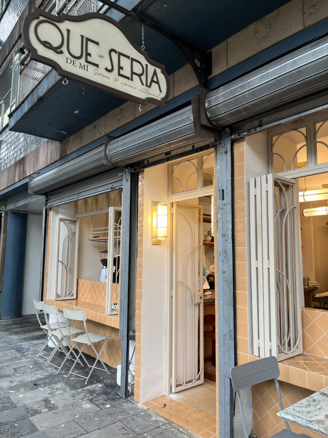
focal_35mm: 26
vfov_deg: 67.3
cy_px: 219
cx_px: 164
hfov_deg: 53.1
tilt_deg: +6.2
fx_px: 328
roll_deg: +0.2
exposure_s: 1/121
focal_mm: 5.1
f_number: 1.6
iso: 100
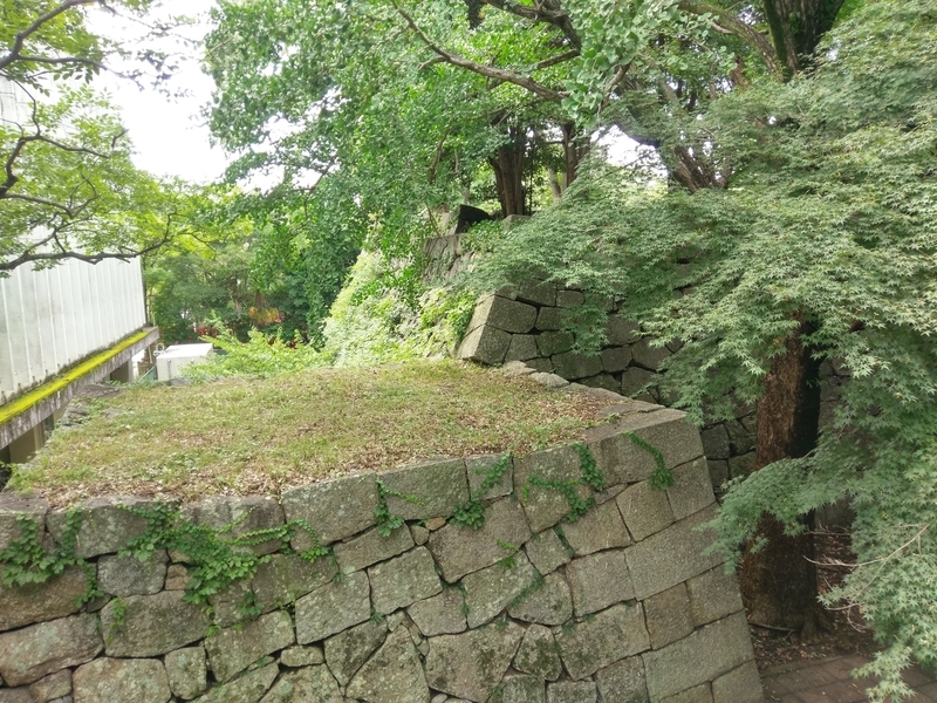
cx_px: 468
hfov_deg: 67.3
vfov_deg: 53.1
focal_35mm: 26
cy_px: 352
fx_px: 704
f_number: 1.8
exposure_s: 1/120
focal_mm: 4.58
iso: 160
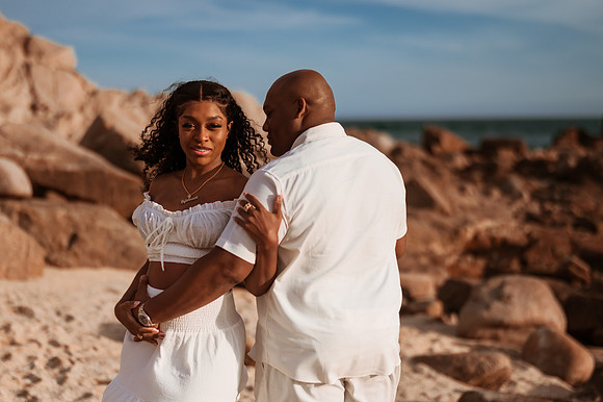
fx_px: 1061
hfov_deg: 31.7
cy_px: 200
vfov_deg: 21.4
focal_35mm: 63
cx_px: 286
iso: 64
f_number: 1.8
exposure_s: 1/8000
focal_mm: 58
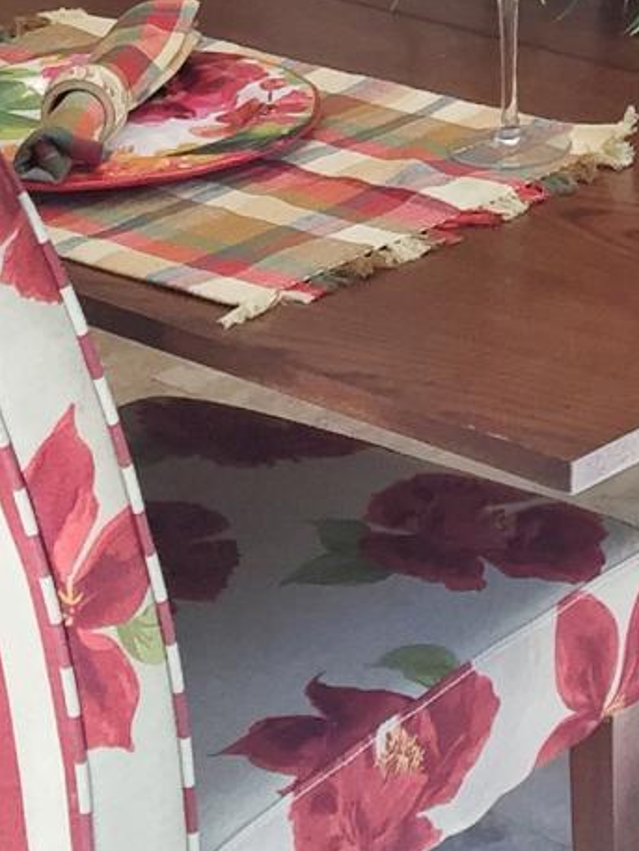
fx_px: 3124
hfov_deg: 11.4
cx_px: 799
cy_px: -559
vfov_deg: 14.2
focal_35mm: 127
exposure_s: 1/120
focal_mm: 4.15
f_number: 2.2
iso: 40
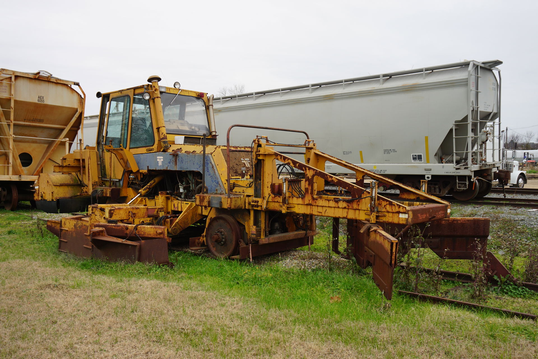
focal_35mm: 32
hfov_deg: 59.5
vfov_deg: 41.7
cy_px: 180
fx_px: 471
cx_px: 269
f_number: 5.6
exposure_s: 1/60
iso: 100
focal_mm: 21
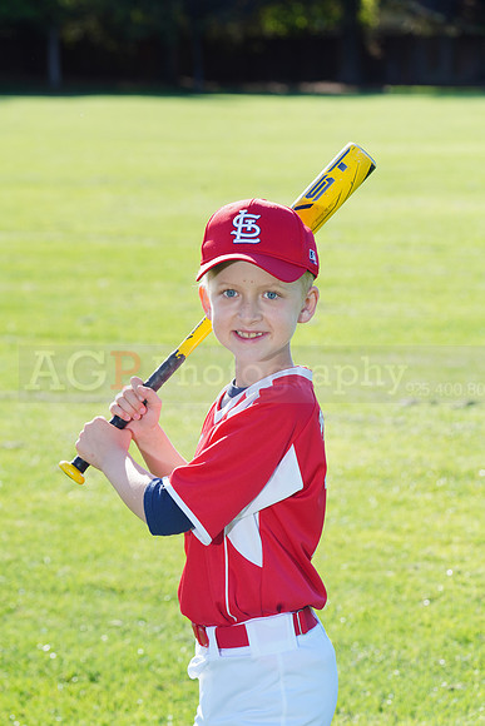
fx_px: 3191
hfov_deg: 8.7
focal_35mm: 158
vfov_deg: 13.0
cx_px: 242
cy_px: 363
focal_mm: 158
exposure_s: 1/200
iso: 200
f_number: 9
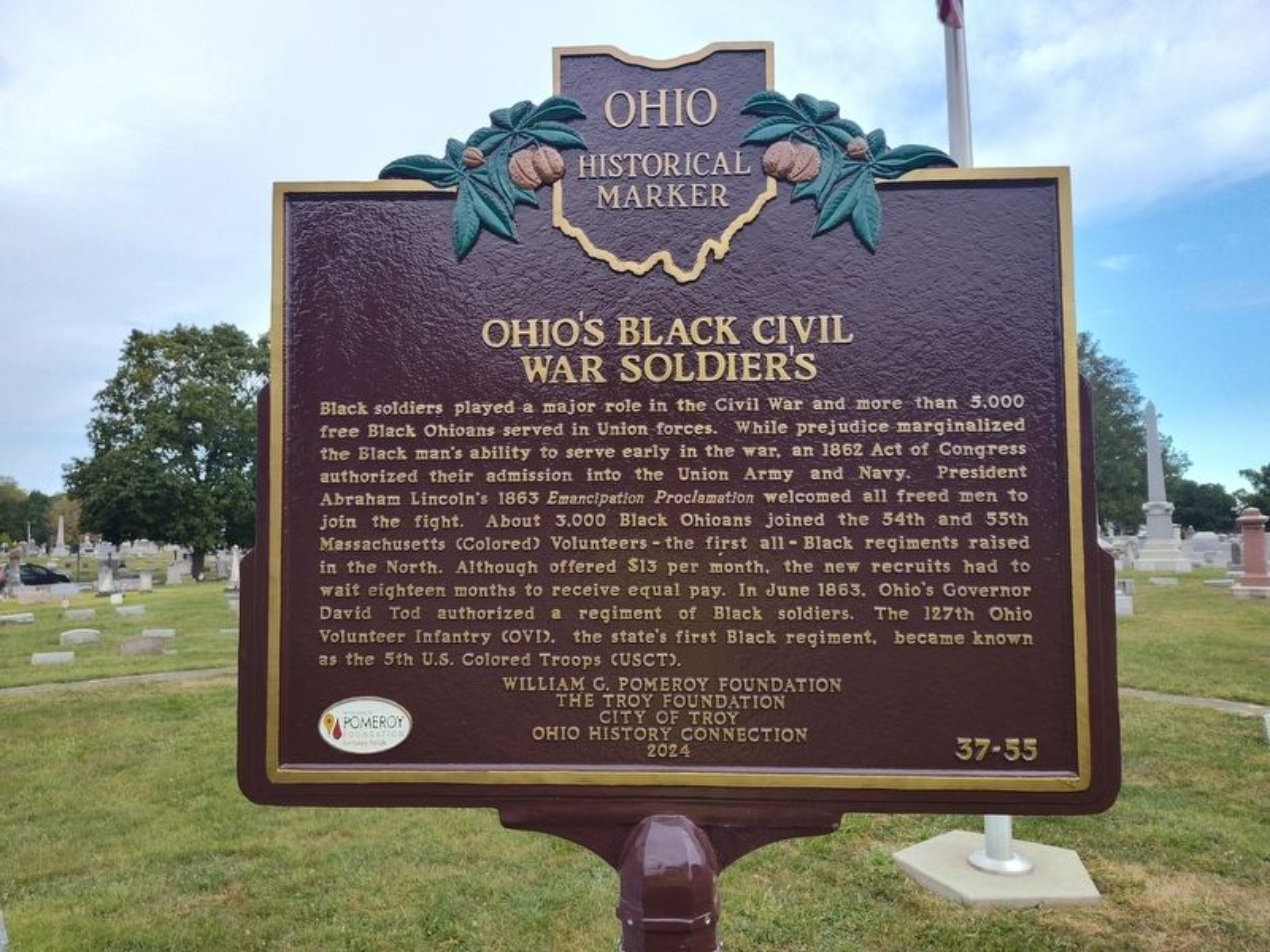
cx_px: 635
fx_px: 844
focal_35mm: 23
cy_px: 476
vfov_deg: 58.9
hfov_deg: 73.9
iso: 100
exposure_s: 1/387
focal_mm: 5.56
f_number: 1.8
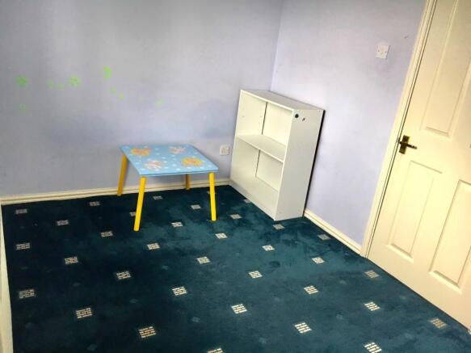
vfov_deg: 48.2
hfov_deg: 61.7
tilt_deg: -21.6
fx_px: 395
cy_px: 176
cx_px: 236
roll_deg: -6.6
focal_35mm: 29
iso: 50
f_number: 2.2
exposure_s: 1/33
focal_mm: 4.15
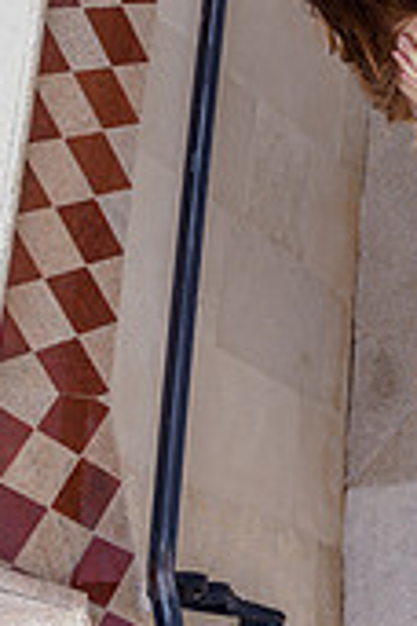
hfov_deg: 13.2
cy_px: 146
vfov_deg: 20.2
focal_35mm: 100
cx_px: 545
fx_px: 1737
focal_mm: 38
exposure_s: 1/160
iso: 400
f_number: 2.8
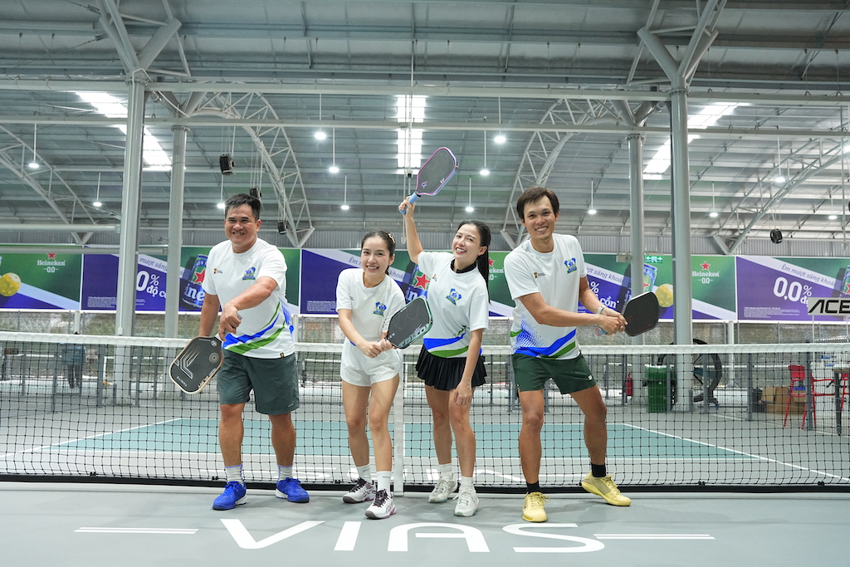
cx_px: 425
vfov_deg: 37.8
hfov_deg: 54.3
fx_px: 829
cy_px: 284
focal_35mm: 35
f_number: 6.3
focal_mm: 35.1
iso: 5000
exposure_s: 1/250
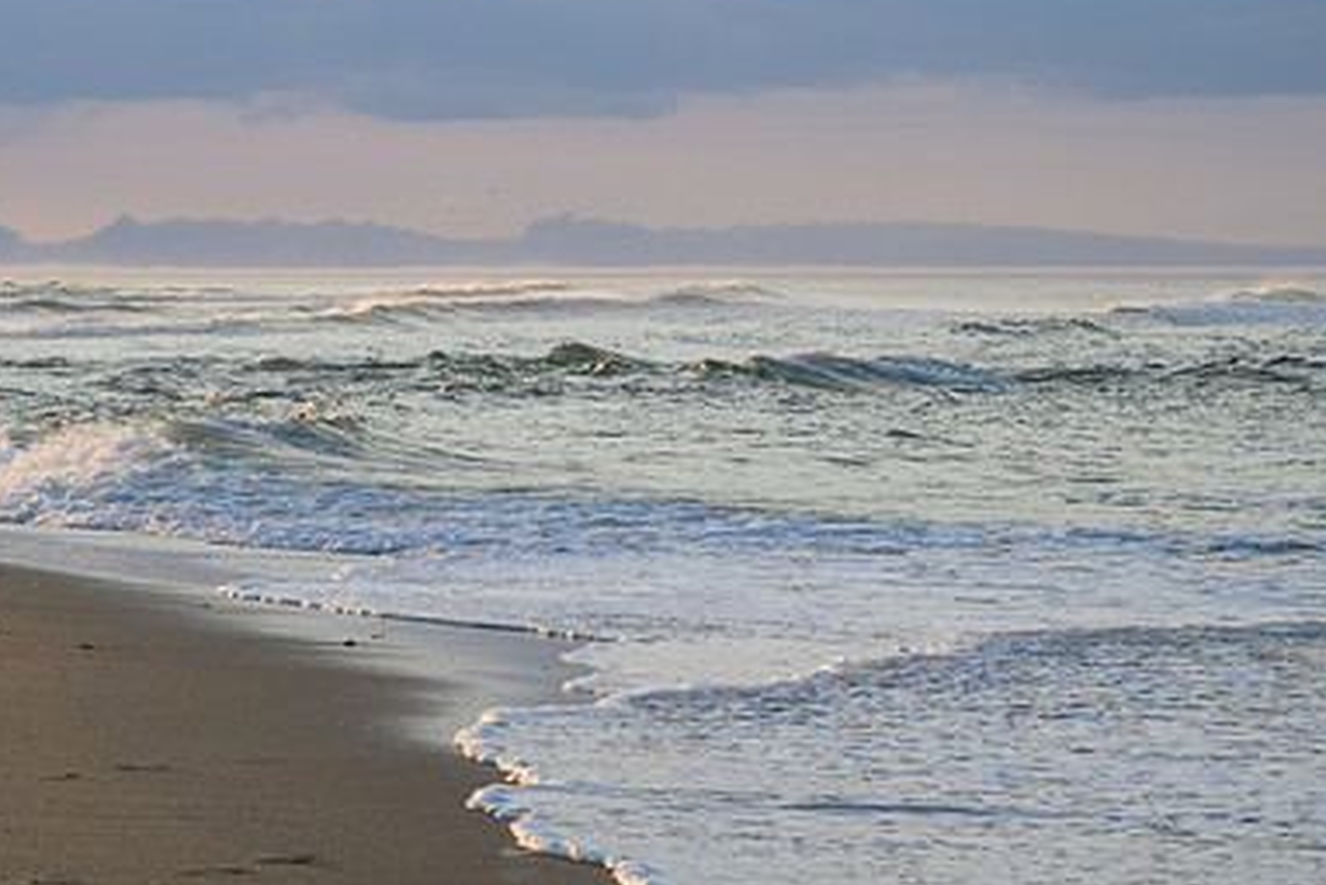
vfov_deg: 7.4
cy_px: 397
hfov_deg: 11.0
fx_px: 6890
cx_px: 489
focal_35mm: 187
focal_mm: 120
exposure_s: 1/80
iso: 250
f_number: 14
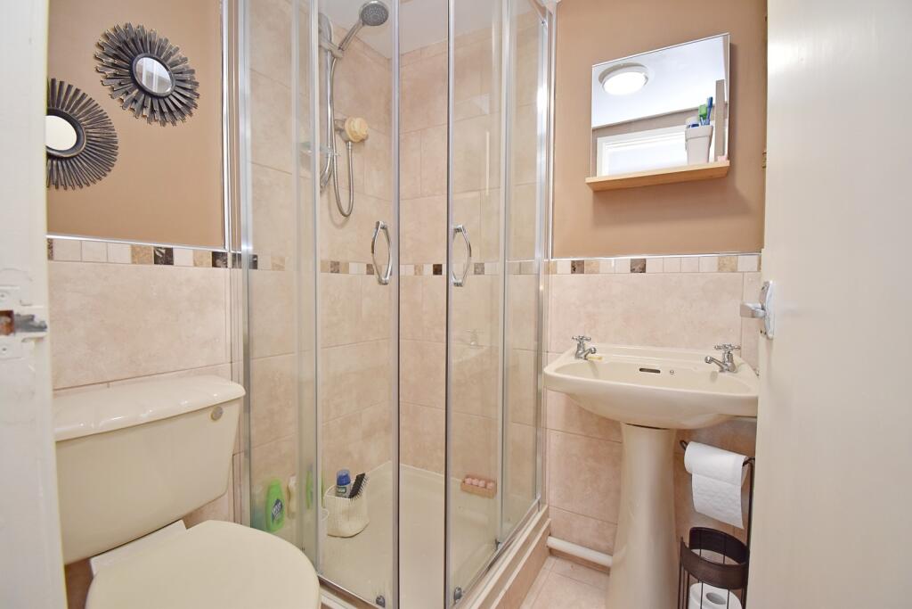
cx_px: 456
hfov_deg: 100.4
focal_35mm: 15
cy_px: 304
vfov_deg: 77.3
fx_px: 380
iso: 400
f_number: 4.5
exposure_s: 1/60
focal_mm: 10
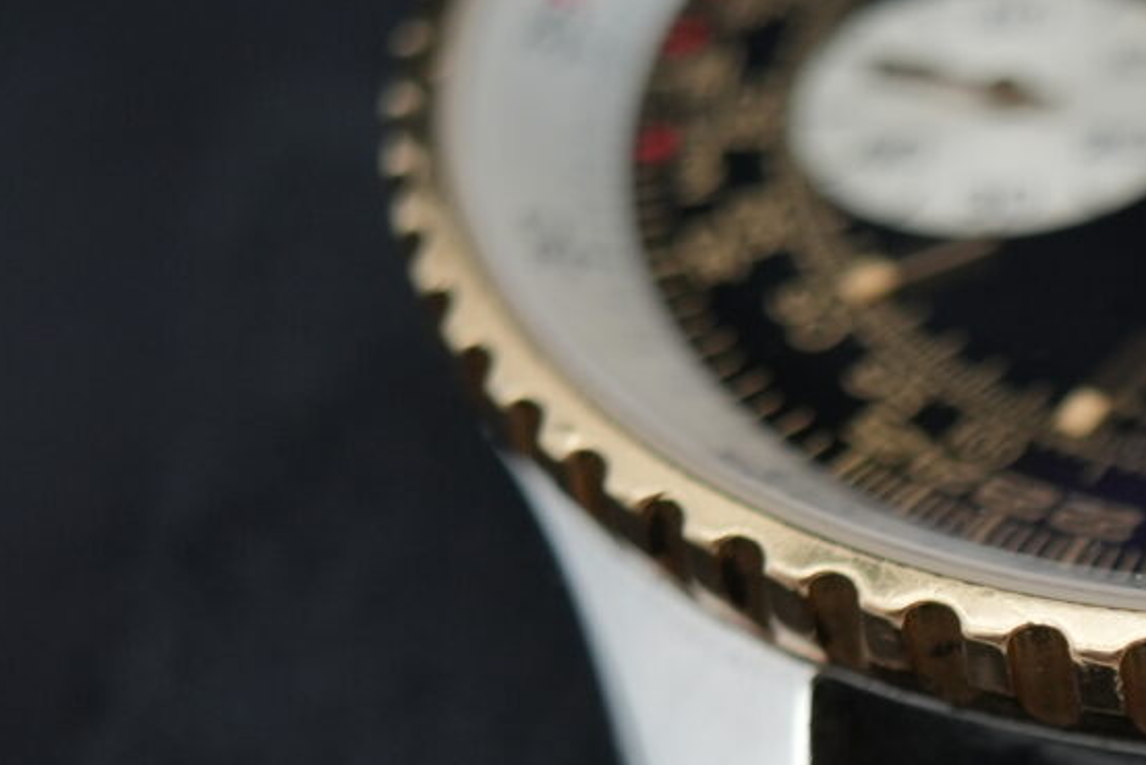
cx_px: 1415
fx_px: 5158
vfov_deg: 8.3
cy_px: 1150
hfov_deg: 12.4
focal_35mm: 162
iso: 400
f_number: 5
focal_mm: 35
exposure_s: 1/250
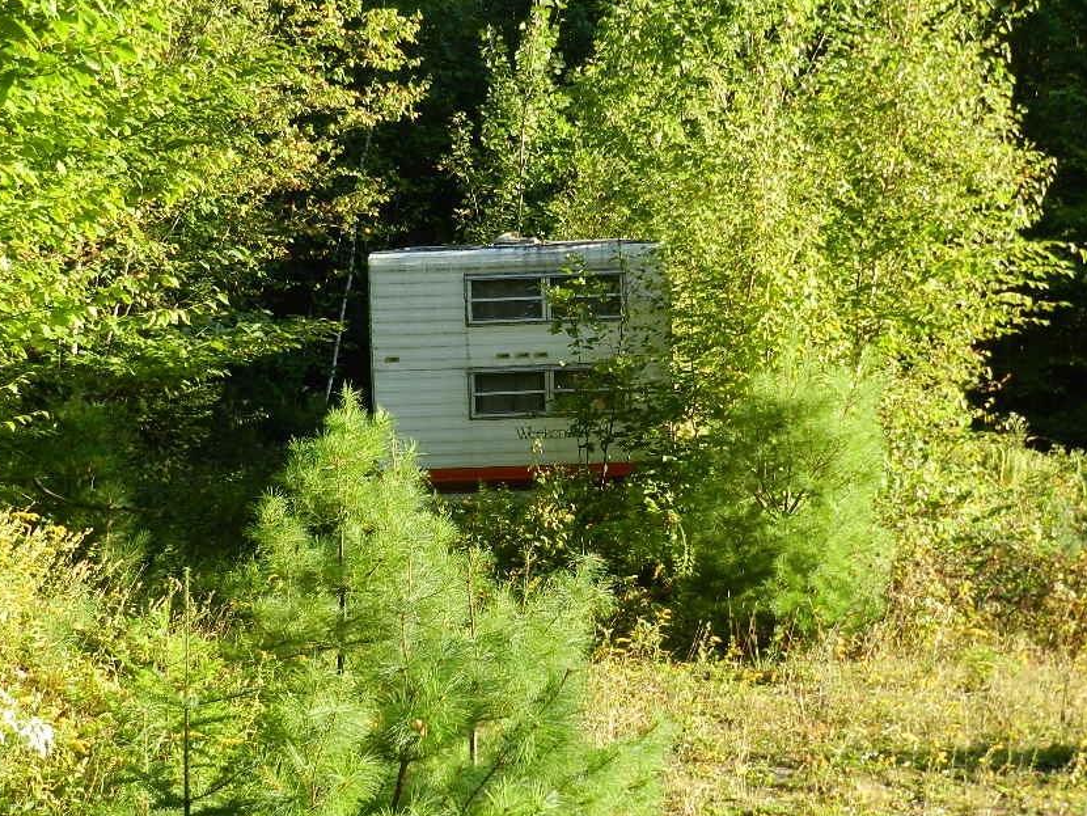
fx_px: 2324
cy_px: 430
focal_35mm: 74
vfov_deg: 19.9
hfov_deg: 26.3
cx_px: 462
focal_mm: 10.7
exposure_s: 1/160
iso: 160
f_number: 4.6
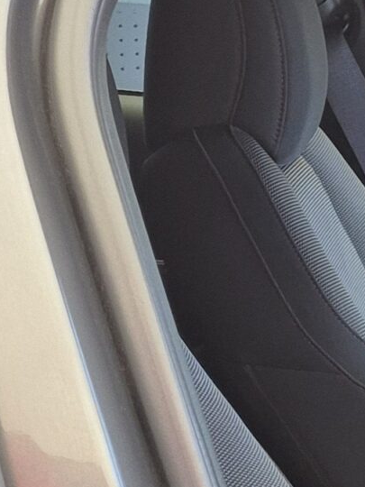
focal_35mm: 109
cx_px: 818
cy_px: 804
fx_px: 1532
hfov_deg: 11.6
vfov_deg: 16.0
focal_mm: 5.4
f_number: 1.8
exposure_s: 1/180
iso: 100
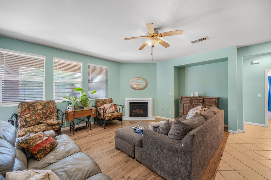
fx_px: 105
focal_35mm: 14
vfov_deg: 81.1
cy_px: 90
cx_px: 136
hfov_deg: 104.3
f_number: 4
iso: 500
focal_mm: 14
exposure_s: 1/15
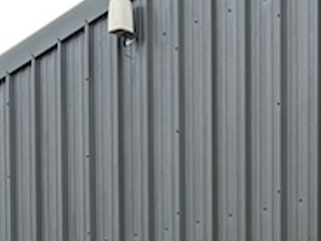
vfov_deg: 9.5
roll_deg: -0.1
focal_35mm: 141
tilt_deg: -0.7
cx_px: 284
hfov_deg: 13.9
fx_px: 1308
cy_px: 552
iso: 50
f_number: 1.5
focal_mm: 5.7
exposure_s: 1/121
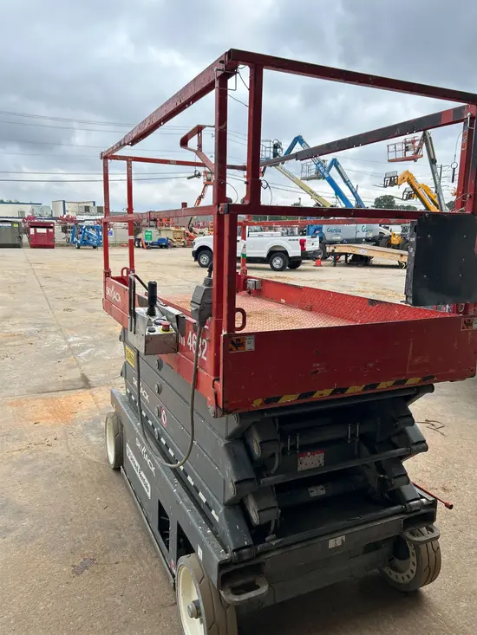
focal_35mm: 26
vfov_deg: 67.3
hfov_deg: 53.1
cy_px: 318
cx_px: 238
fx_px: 478
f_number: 1.5
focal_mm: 5.7
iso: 50
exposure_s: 1/2083
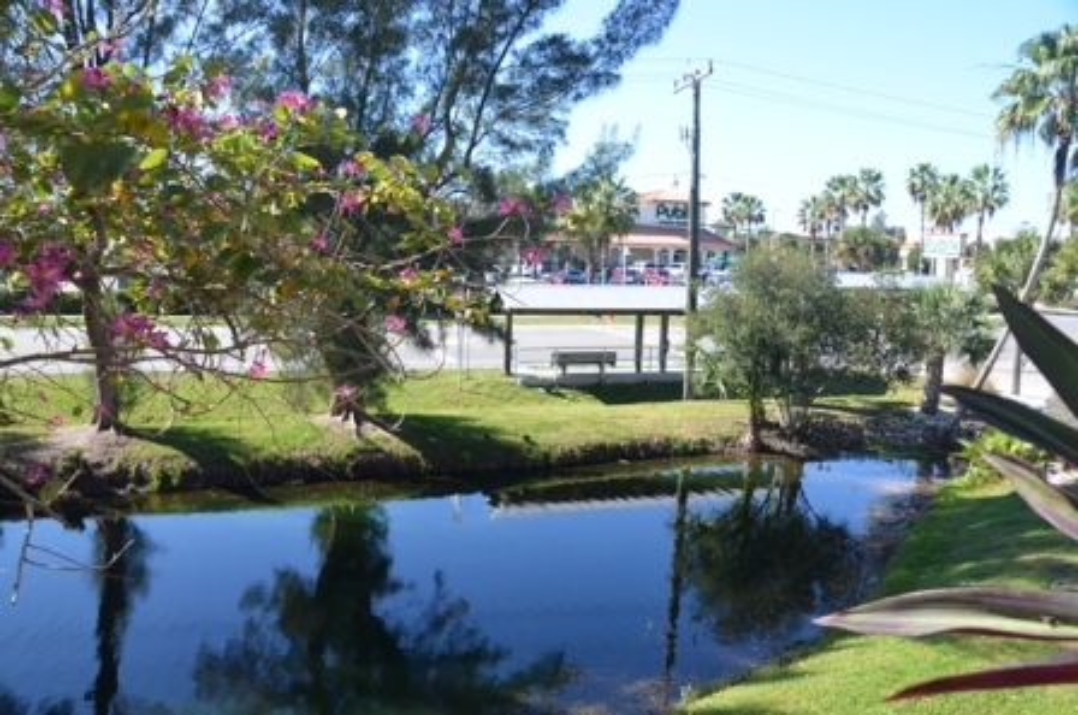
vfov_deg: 41.6
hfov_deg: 59.6
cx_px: 539
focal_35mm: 32
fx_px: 942
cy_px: 358
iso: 200
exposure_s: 1/250
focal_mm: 21
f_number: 8
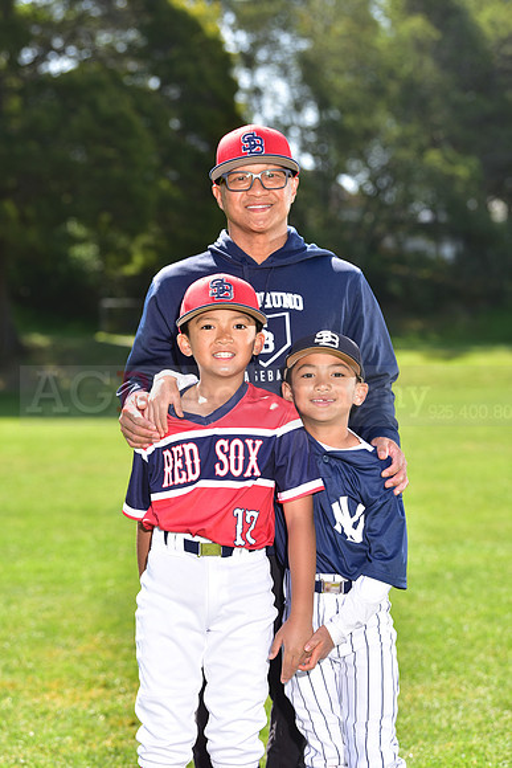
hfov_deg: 14.4
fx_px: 2025
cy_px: 384
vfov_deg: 21.5
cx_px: 256
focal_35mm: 95
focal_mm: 95
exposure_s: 1/250
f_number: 4.5
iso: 80
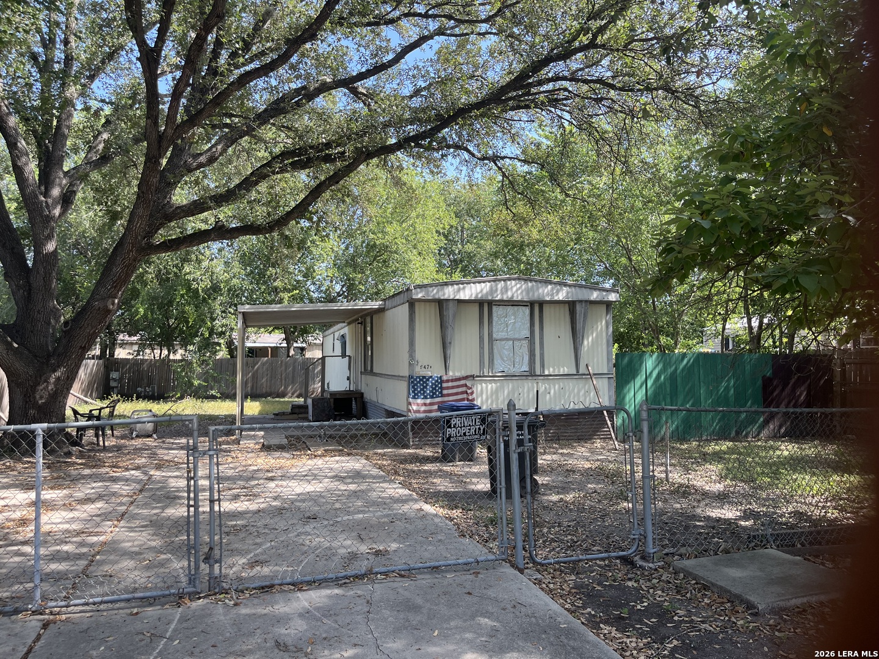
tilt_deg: +3.9
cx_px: 440
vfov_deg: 53.1
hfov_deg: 67.3
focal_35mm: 26
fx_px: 660
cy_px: 330
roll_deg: +0.4
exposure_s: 1/390
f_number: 1.6
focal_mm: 5.1
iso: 50
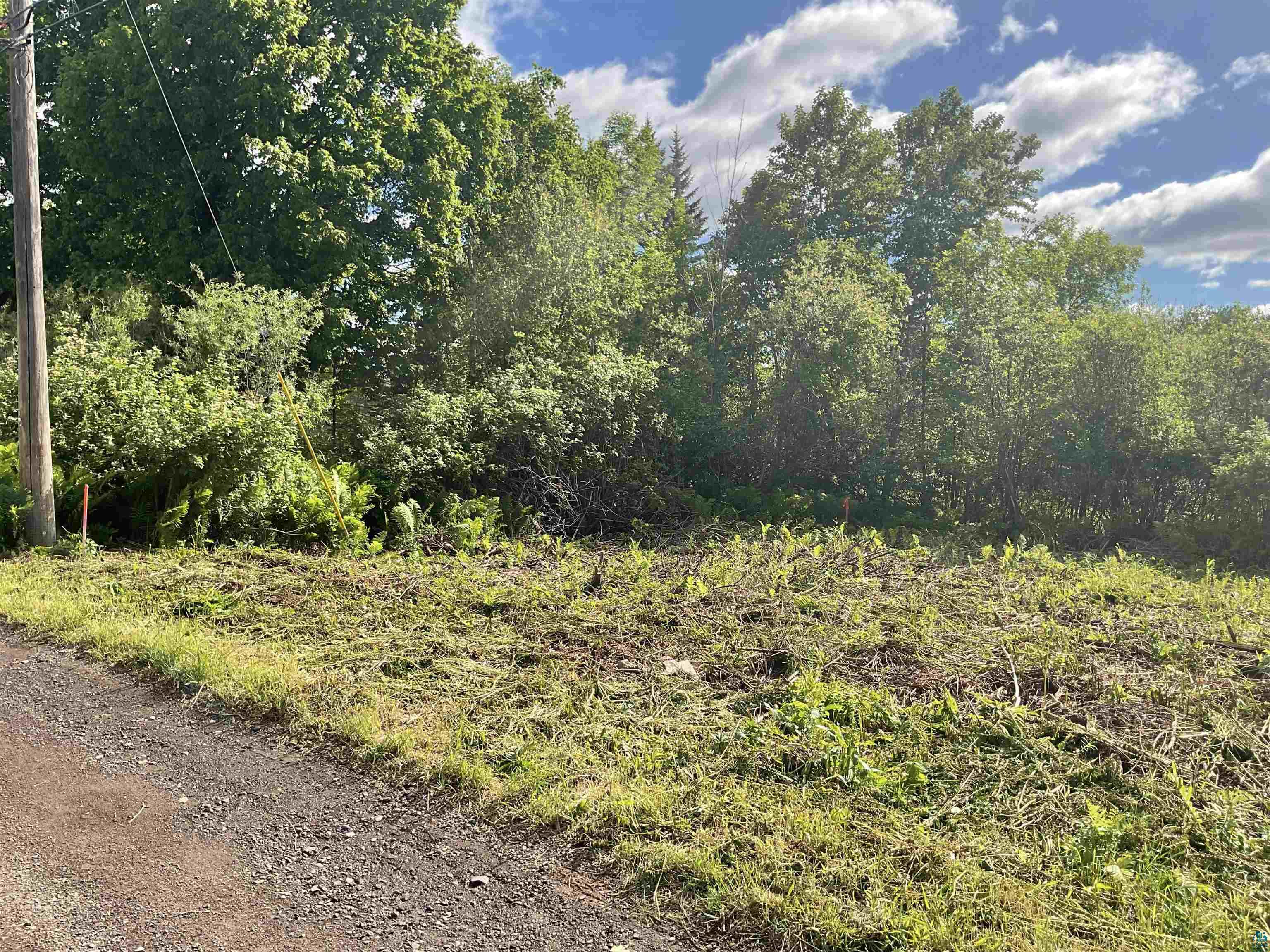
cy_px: 476
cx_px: 635
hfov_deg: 61.7
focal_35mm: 29
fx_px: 1064
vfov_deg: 48.2
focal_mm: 3
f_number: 1.8
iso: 16
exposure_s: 1/1342
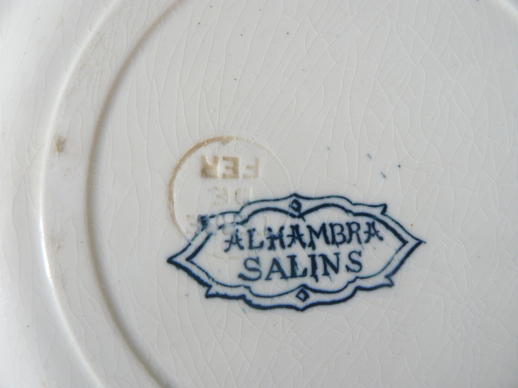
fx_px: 554
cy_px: 195
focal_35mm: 37
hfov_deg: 50.1
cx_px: 259
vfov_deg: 38.7
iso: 200
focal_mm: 6
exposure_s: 1/30
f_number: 2.8
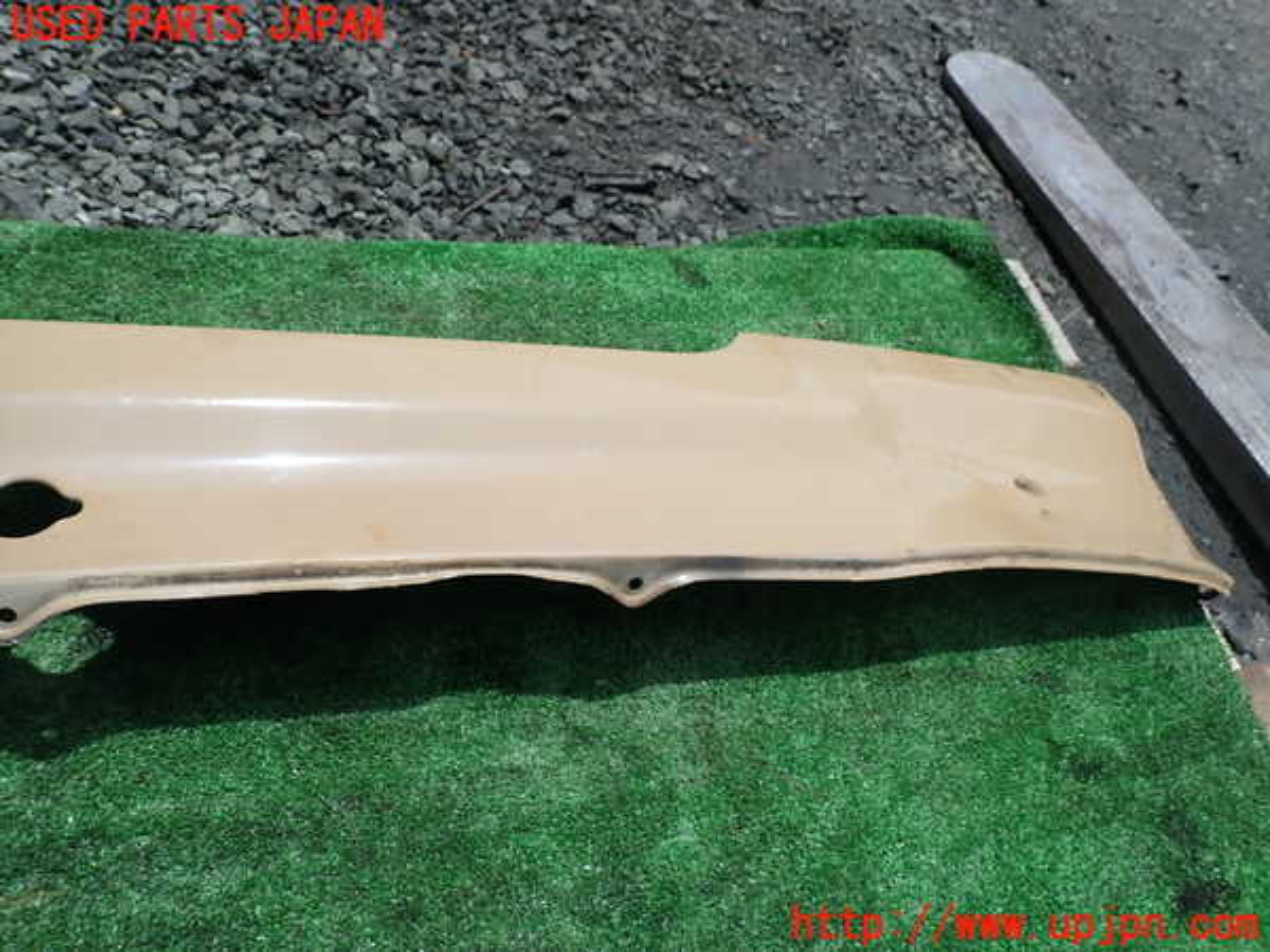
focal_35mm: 25
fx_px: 917
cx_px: 635
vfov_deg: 54.9
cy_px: 476
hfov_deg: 69.4
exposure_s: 1/200
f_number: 8
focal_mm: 4.5
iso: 100
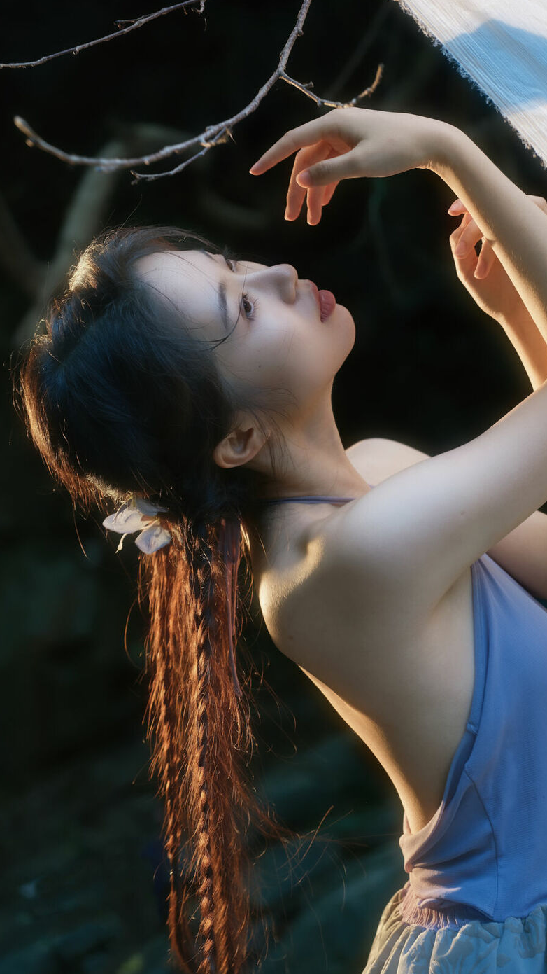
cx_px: 308
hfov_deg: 11.9
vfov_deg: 21.0
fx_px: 2631
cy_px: 487
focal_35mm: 102
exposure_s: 1/50
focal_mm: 117.4
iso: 200
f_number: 6.4
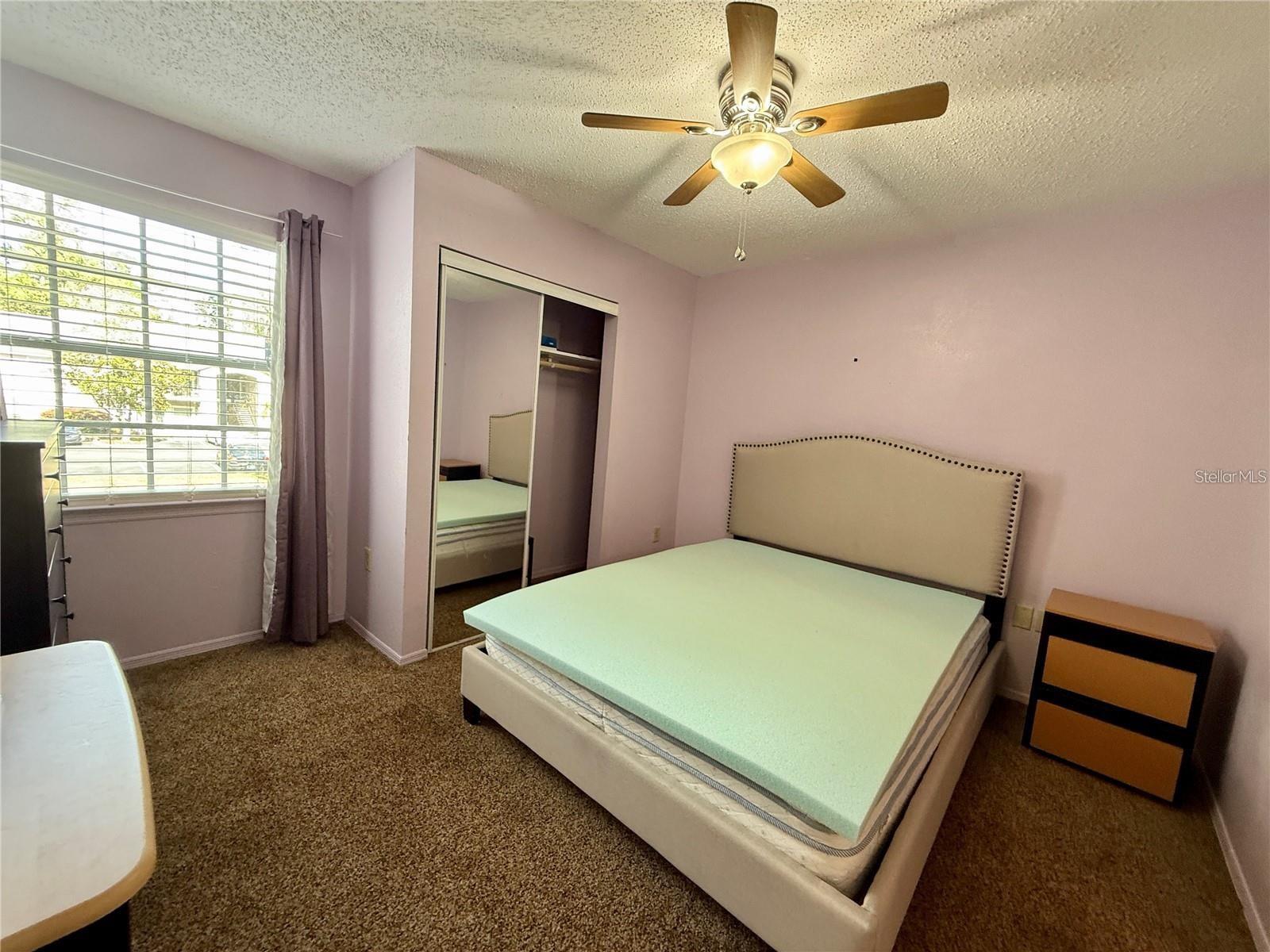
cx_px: 635
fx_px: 514
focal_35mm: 14
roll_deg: -3.9
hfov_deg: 102.1
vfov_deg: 85.7
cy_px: 476
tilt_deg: -6.3
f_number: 2.2
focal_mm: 2.22
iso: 250
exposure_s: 1/60
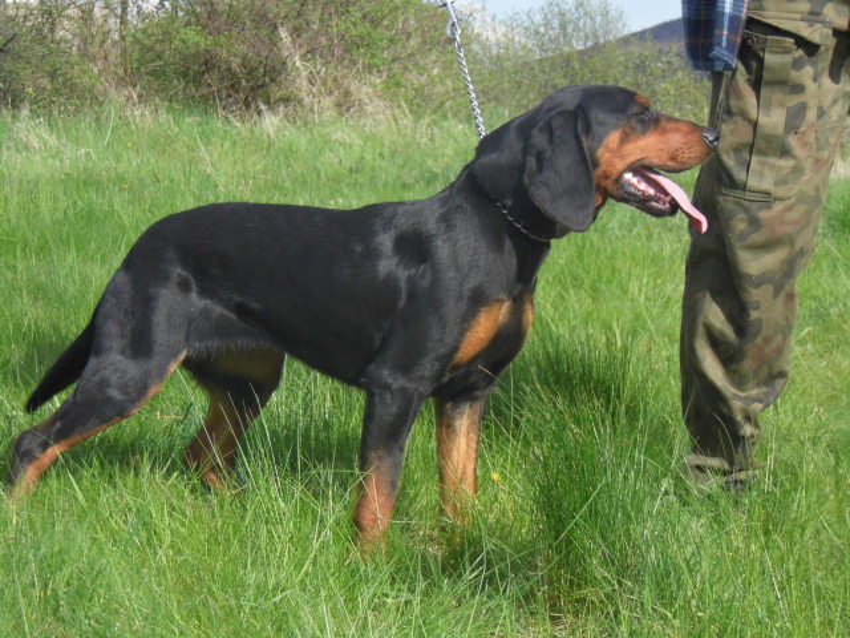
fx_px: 2652
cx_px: 425
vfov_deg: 13.7
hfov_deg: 18.2
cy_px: 319
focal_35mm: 108
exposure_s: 1/640
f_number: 3.9
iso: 100
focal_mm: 19.4
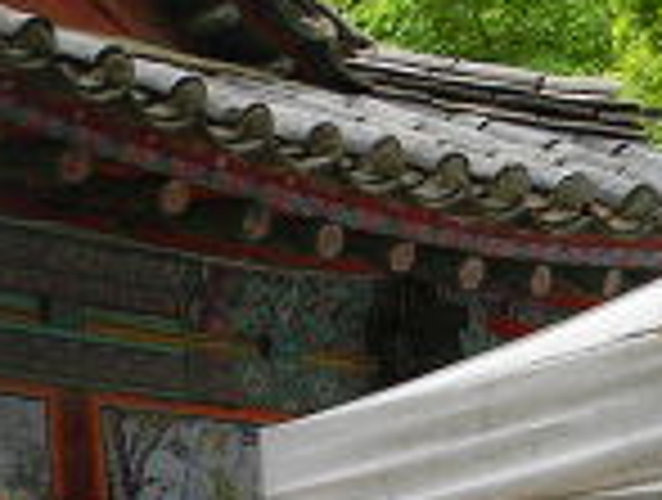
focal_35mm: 133
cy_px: 336
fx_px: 2550
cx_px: -270
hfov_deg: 14.0
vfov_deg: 11.2
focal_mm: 5
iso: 80
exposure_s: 1/135
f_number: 3.5
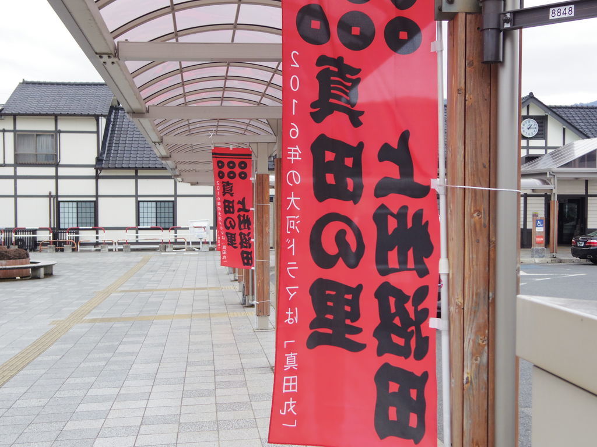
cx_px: 298
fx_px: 811
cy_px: 224
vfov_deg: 30.9
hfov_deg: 40.4
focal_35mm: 47
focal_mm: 8.5
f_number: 3.2
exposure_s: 1/800
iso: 250
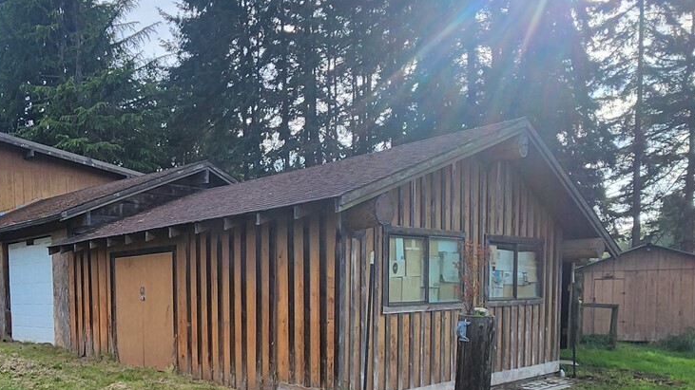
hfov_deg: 59.7
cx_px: 183
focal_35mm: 31
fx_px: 571
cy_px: 349
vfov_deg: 35.6
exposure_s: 1/1067
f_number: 2.2
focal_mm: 2.2
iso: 50
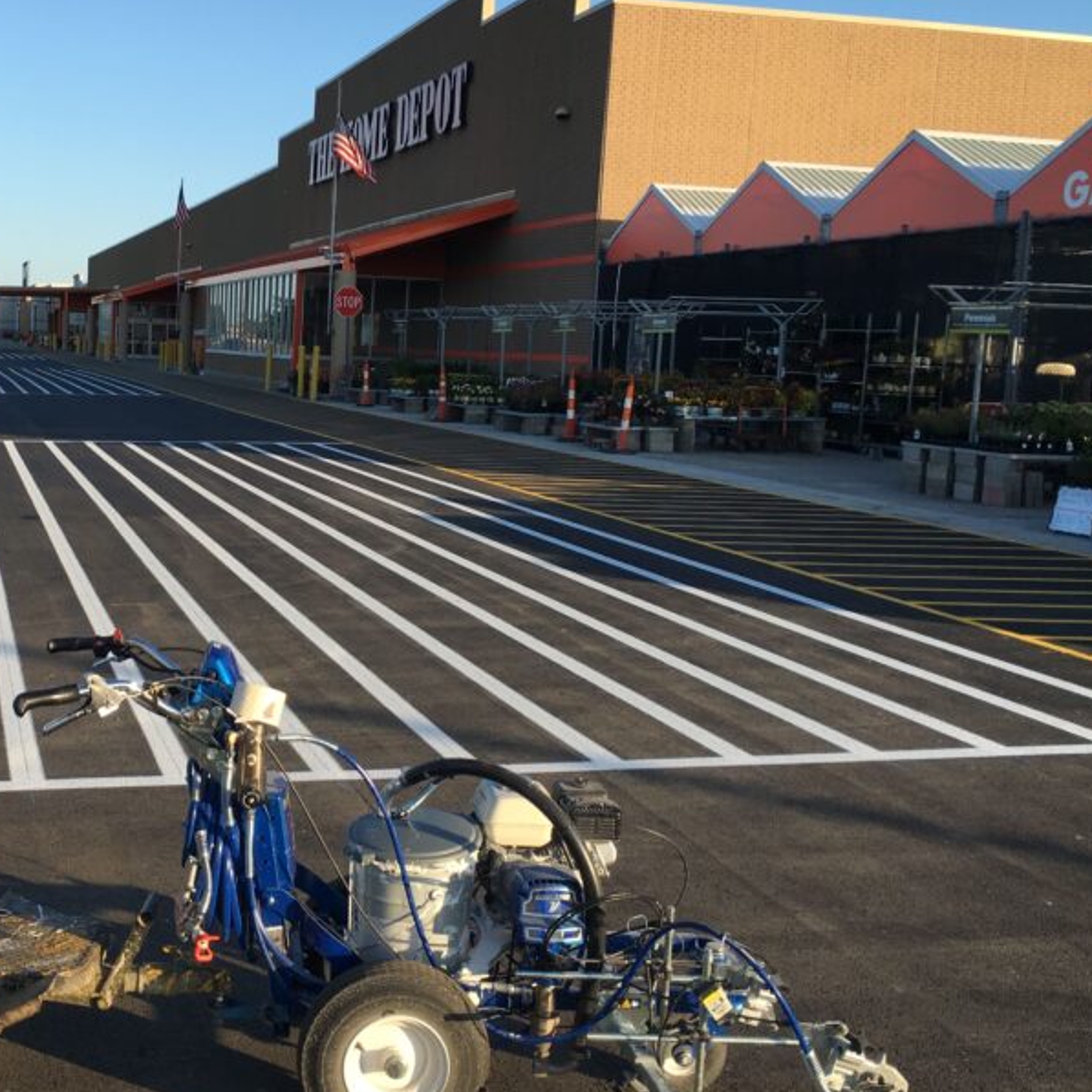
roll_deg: -4.2
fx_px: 1570
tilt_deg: -5.9
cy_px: 521
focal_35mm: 44
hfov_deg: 37.6
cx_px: 298
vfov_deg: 38.3
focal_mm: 4.15
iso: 25
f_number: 2.2
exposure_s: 1/712
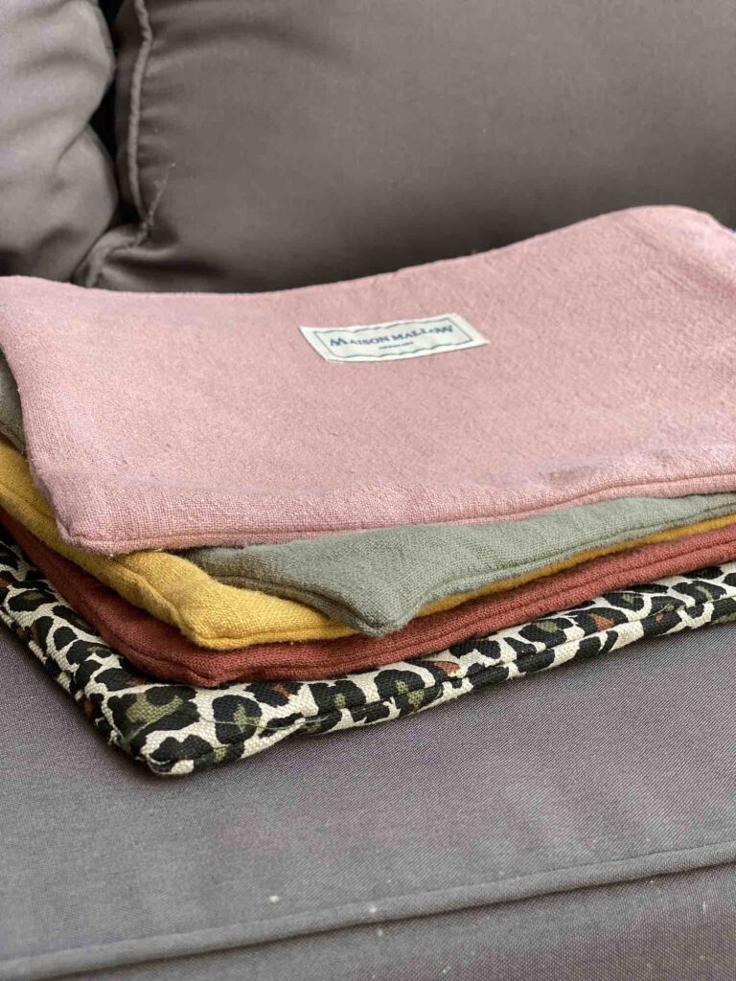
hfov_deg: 28.0
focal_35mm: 52
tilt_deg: -18.8
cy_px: 490
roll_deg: -3.2
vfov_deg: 36.8
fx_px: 1474
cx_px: 368
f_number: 2
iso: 20
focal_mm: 6
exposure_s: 1/141
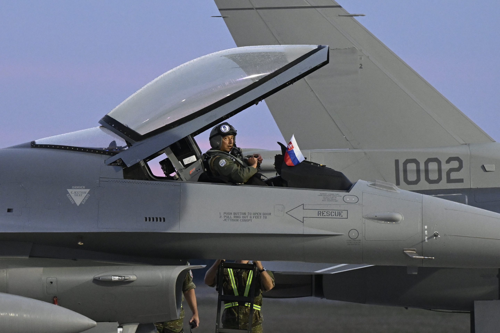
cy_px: 166
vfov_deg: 6.9
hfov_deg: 10.3
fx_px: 2778
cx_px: 250
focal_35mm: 200
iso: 4000
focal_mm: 200
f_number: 4
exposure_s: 1/400
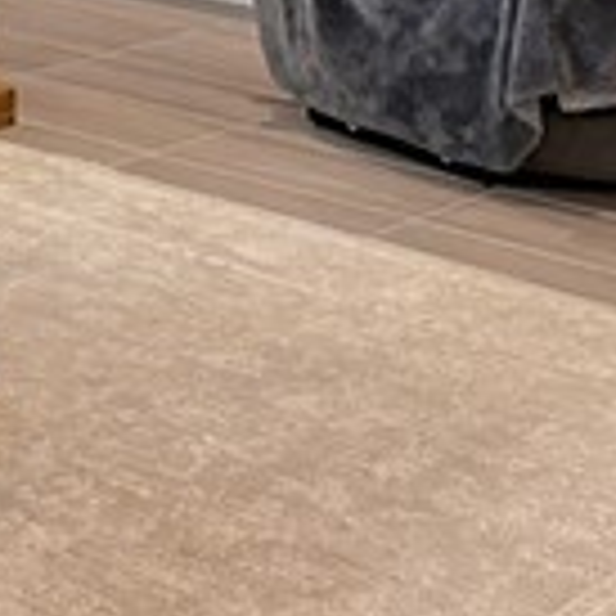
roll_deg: -0.1
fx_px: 3181
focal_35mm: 158
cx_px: -243
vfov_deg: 10.4
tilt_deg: +0.1
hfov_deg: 10.7
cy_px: -526
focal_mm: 6.76
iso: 200
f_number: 1.78
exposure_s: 1/120
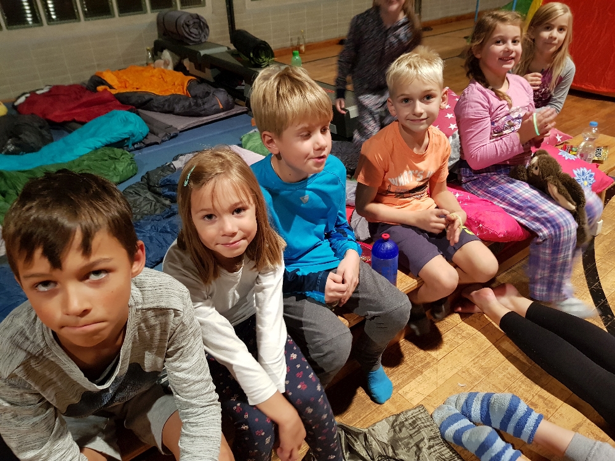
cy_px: 230
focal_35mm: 26
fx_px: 462
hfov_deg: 67.3
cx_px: 308
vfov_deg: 53.1
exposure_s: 1/25
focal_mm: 4.2
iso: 200
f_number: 1.7
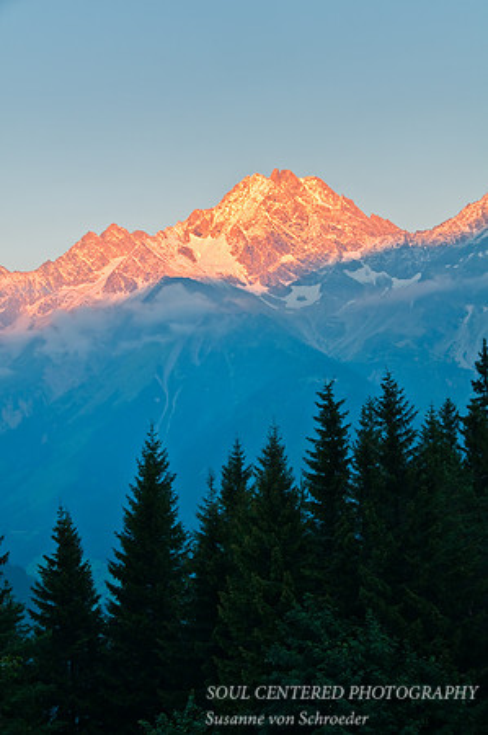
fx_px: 1590
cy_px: 368
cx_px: 244
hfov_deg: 17.5
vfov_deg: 26.0
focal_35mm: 78
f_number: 11
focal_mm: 52
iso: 400
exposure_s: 1/30
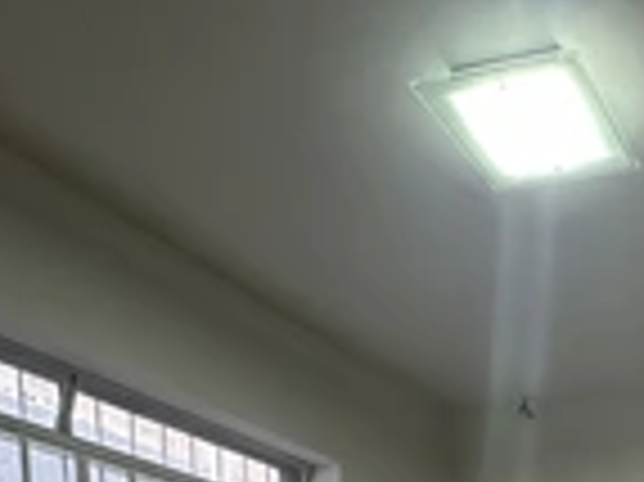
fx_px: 874
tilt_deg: -4.8
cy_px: 806
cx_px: 707
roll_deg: +0.8
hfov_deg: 34.9
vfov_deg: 22.3
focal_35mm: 47
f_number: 2.2
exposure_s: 1/60
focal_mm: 2.22
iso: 400
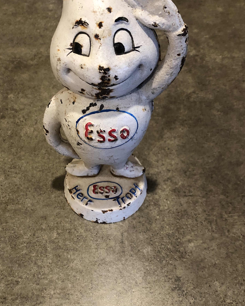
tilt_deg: -49.7
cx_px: 104
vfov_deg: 51.5
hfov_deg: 42.1
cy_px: 142
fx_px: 317
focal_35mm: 35
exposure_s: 1/15
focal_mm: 3.99
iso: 64
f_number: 1.8
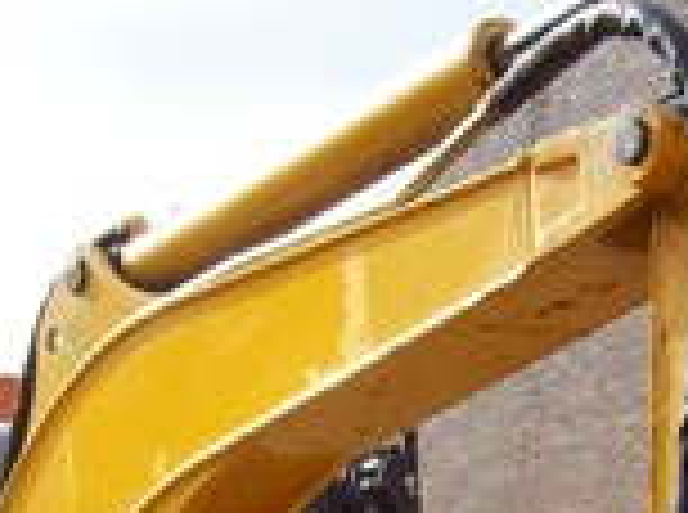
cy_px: 896
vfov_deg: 9.4
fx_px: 2994
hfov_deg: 13.1
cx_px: 180
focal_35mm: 151
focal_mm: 6
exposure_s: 1/329
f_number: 4.8
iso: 80
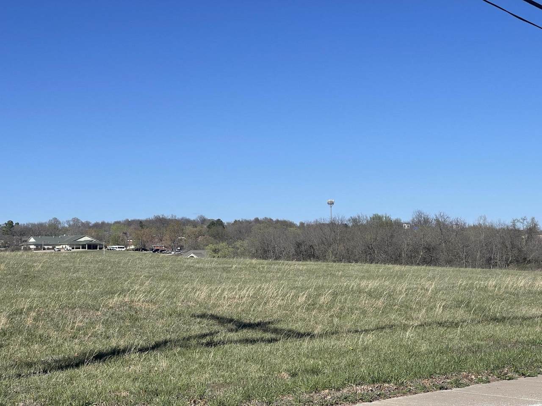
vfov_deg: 22.9
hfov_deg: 30.3
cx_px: 271
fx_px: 1002
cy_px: 203
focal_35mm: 64
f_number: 2.2
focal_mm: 7.5
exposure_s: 1/1575
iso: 20
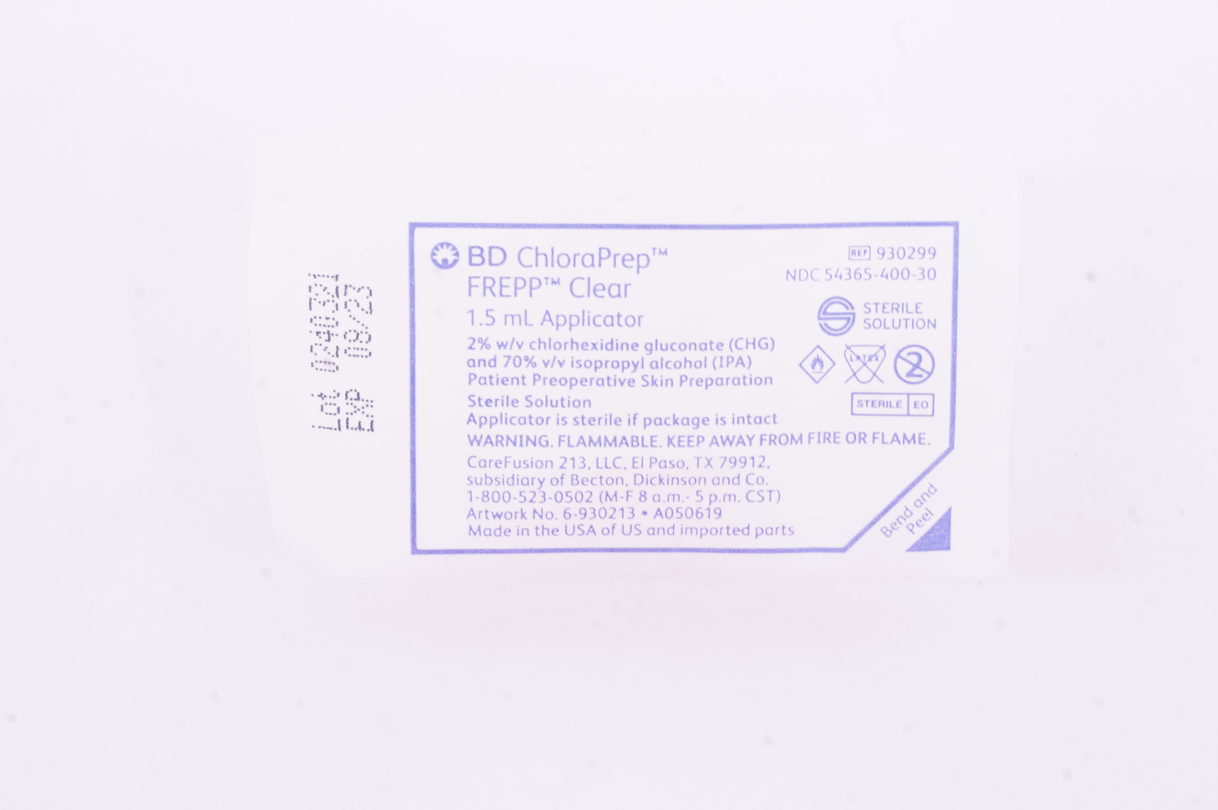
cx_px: 609
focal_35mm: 62
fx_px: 2079
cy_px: 405
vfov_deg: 22.0
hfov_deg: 32.7
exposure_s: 1/20
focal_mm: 41
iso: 1600
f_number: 18
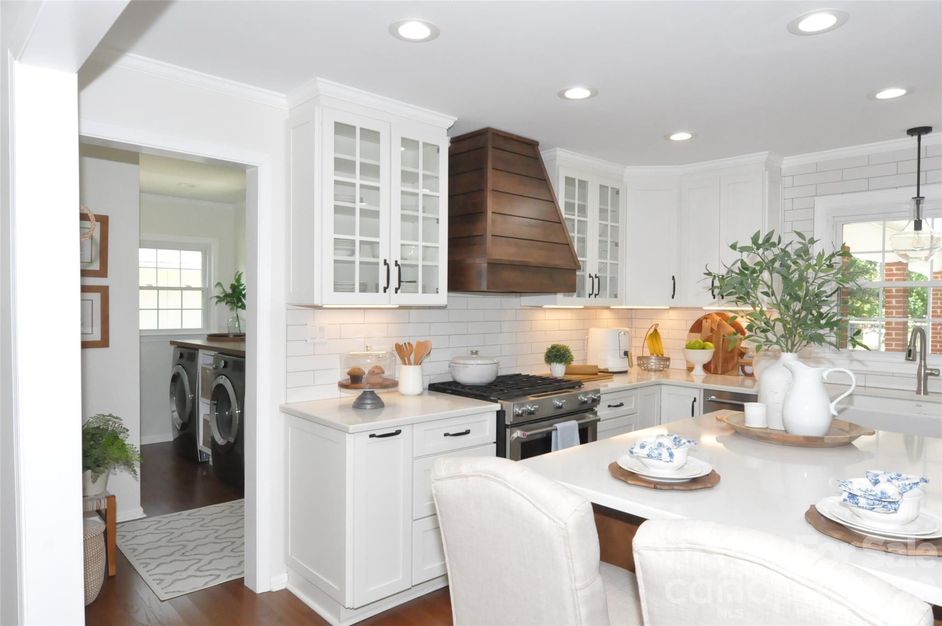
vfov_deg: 56.0
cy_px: 313
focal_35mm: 22
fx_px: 588
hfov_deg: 77.4
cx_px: 471
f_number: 8
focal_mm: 15
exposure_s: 1/125
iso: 3200
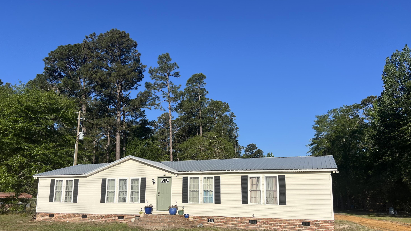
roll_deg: -0.7
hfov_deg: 66.1
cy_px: 145
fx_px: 316
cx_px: 203
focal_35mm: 29
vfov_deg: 39.9
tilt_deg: +9.3
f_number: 1.5
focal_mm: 5.7
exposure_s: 1/5319
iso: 50
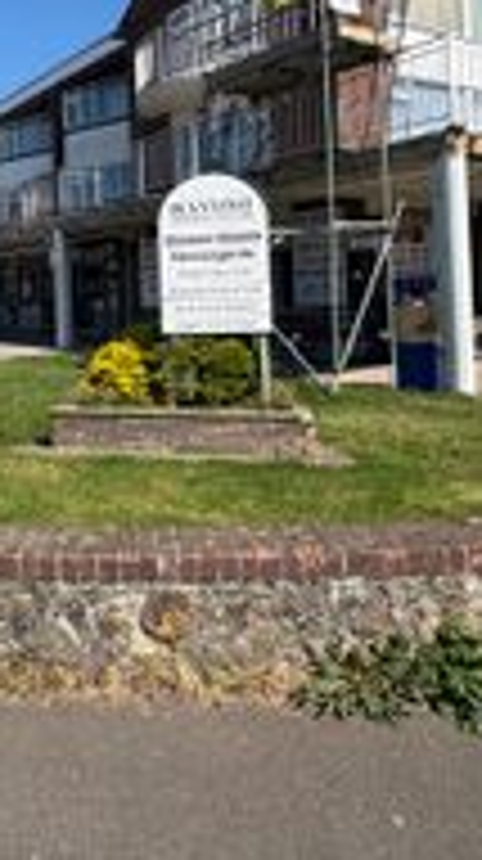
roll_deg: +2.5
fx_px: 729
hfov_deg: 34.9
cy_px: 279
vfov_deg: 59.5
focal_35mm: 32
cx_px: 68
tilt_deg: +0.8
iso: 50
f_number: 2.2
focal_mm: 2.22
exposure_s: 1/1789
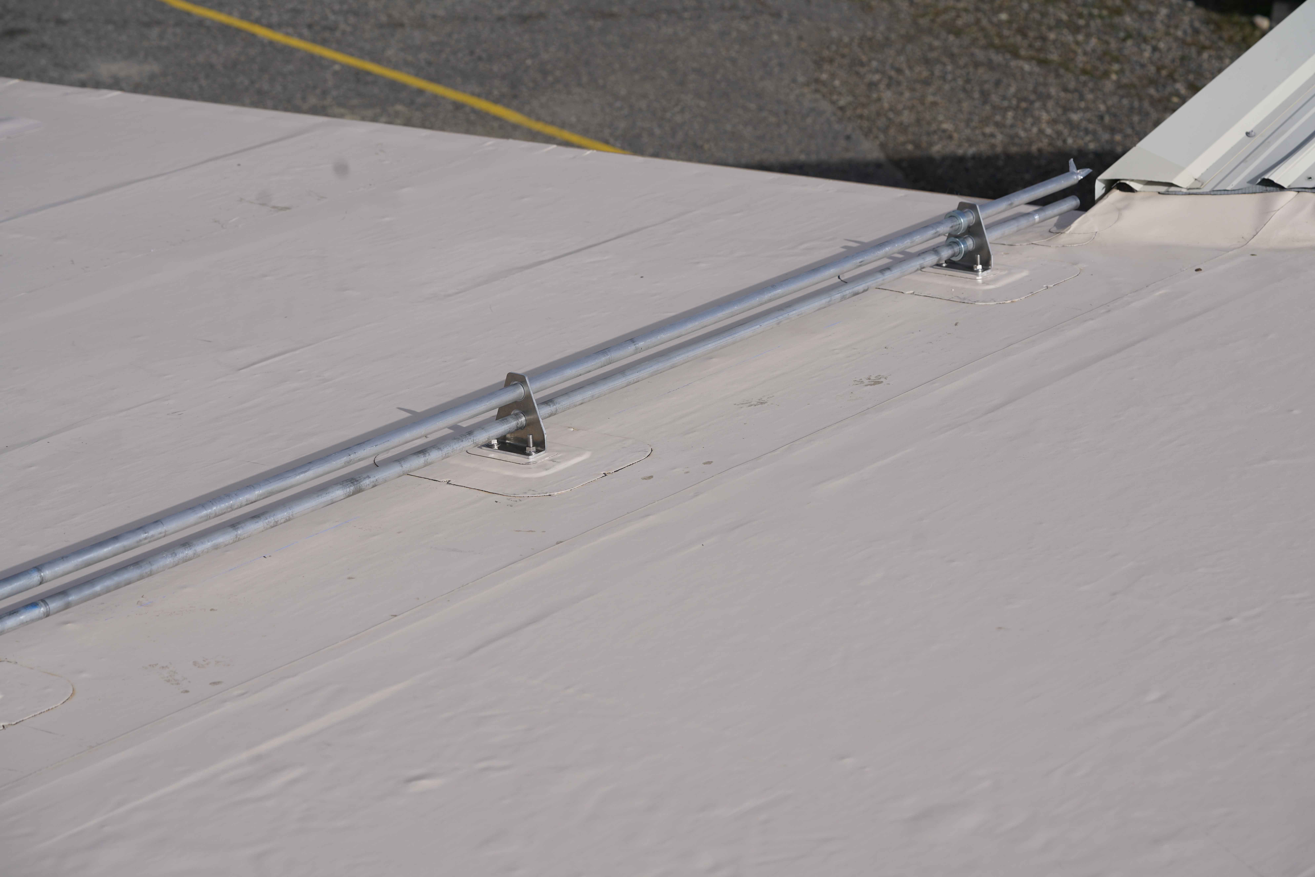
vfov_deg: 15.2
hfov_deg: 22.6
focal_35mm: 90
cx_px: 658
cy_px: 438
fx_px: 3288
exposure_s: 1/800
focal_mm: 90
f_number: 7.1
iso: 100
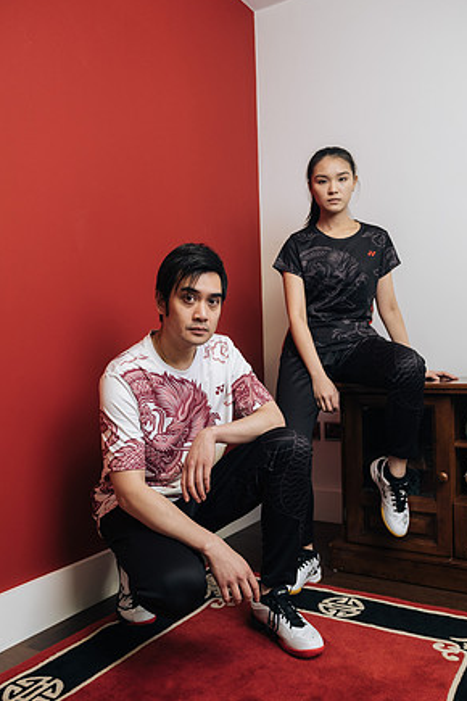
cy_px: 355
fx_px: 584
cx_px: 240
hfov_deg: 43.6
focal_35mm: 30
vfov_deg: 61.9
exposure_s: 1/125
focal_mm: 19.4
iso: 800
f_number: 3.2
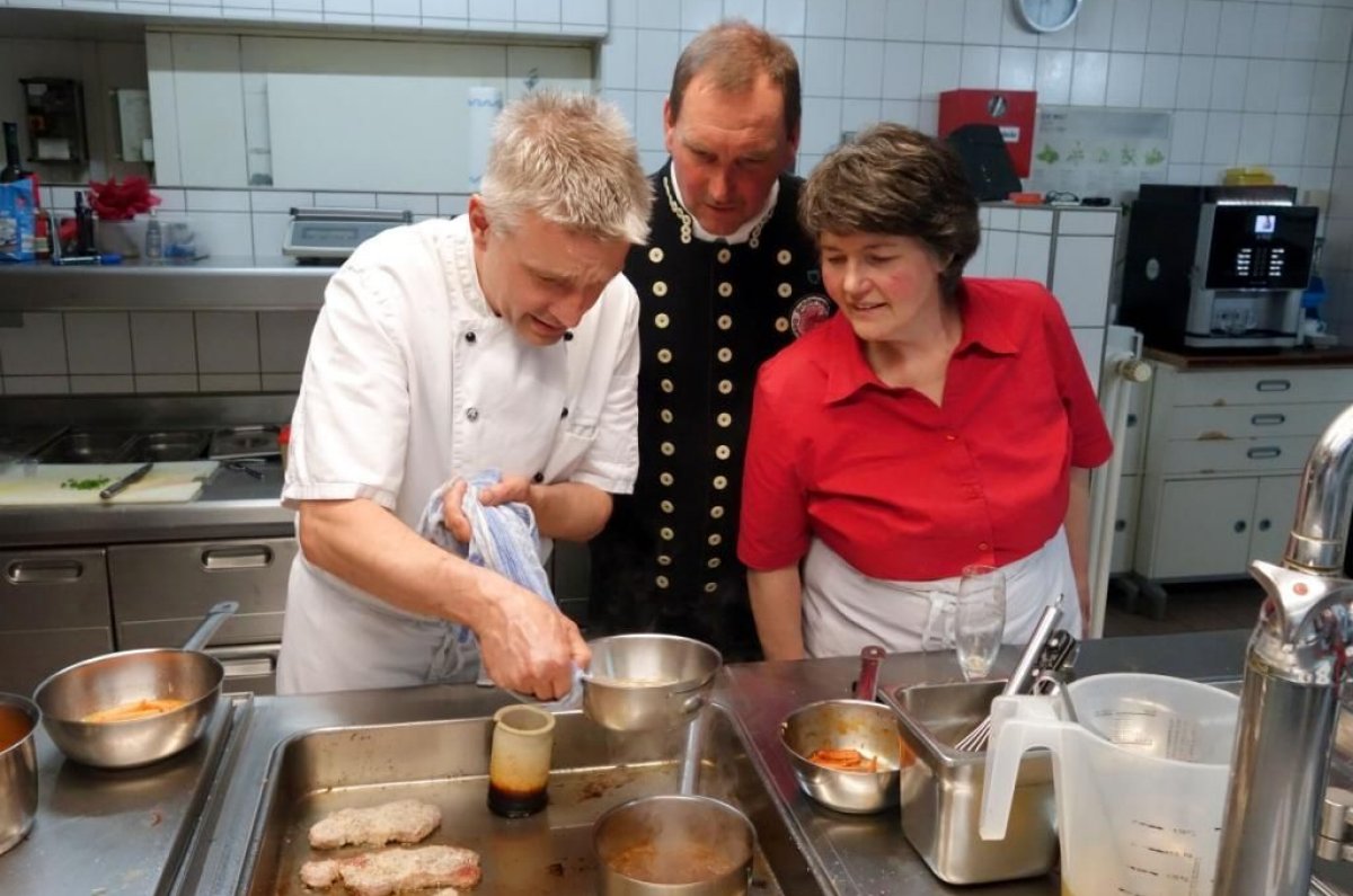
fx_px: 1519
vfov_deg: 32.9
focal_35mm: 40
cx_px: 676
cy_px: 448
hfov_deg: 48.0
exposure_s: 1/160
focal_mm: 27
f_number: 6.3
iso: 200
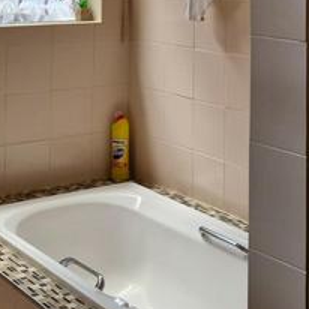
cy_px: -39
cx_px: 153
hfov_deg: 21.9
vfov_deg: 20.8
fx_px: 798
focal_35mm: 79
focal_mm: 5.54
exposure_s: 1/100
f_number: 1.8
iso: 200
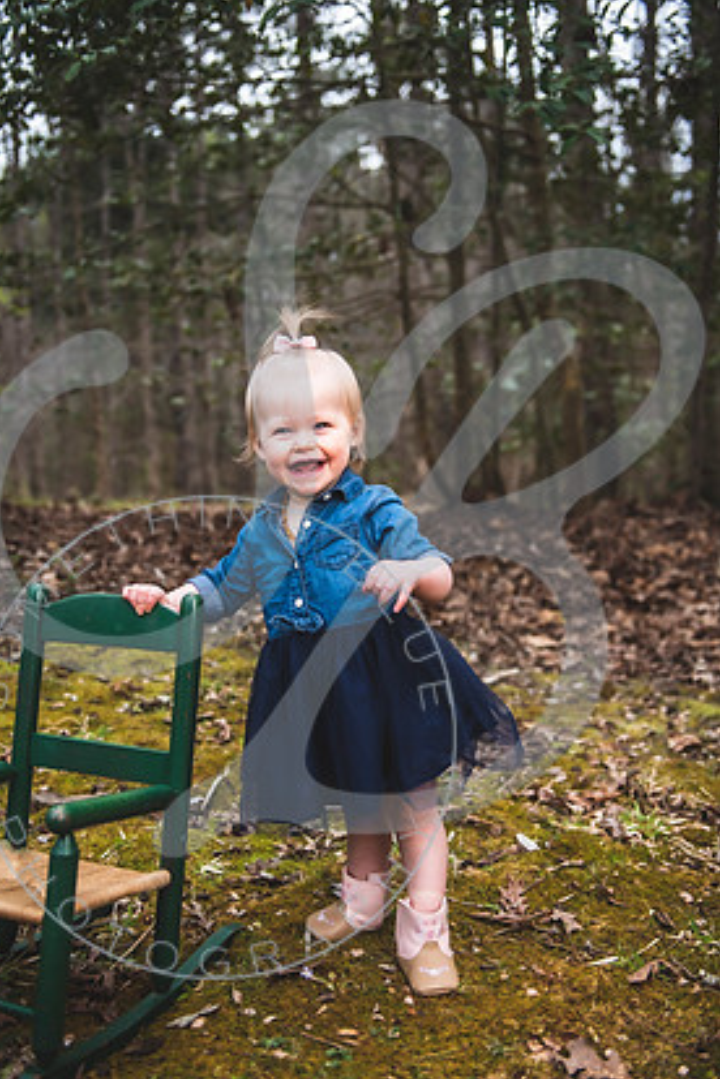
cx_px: 331
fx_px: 1110
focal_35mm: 37
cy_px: 540
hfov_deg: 35.9
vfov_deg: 51.9
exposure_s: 1/500
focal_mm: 34
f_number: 2.8
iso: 100
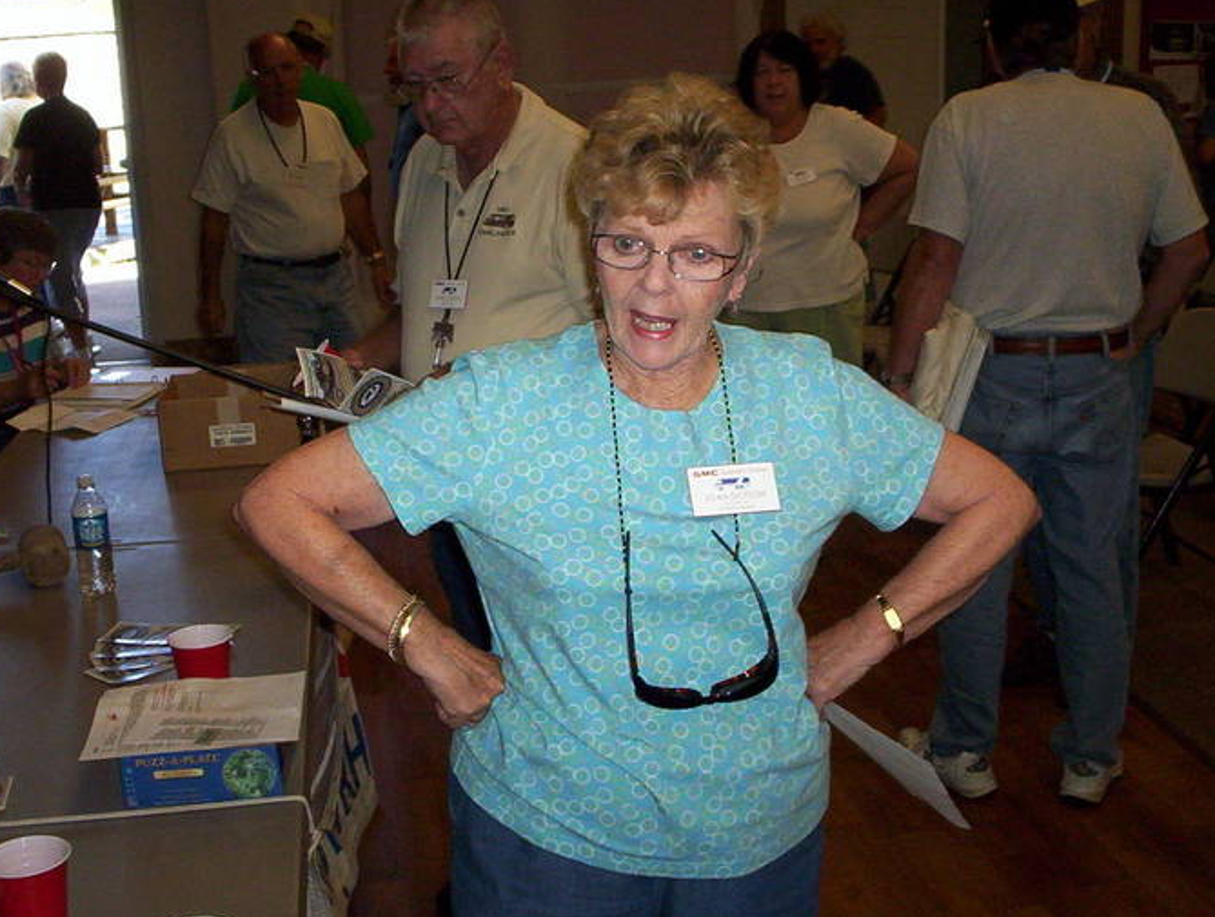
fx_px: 1618
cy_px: 448
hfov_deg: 41.1
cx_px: 625
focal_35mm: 46
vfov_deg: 31.6
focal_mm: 4.99
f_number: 4.5
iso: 140
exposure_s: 1/60
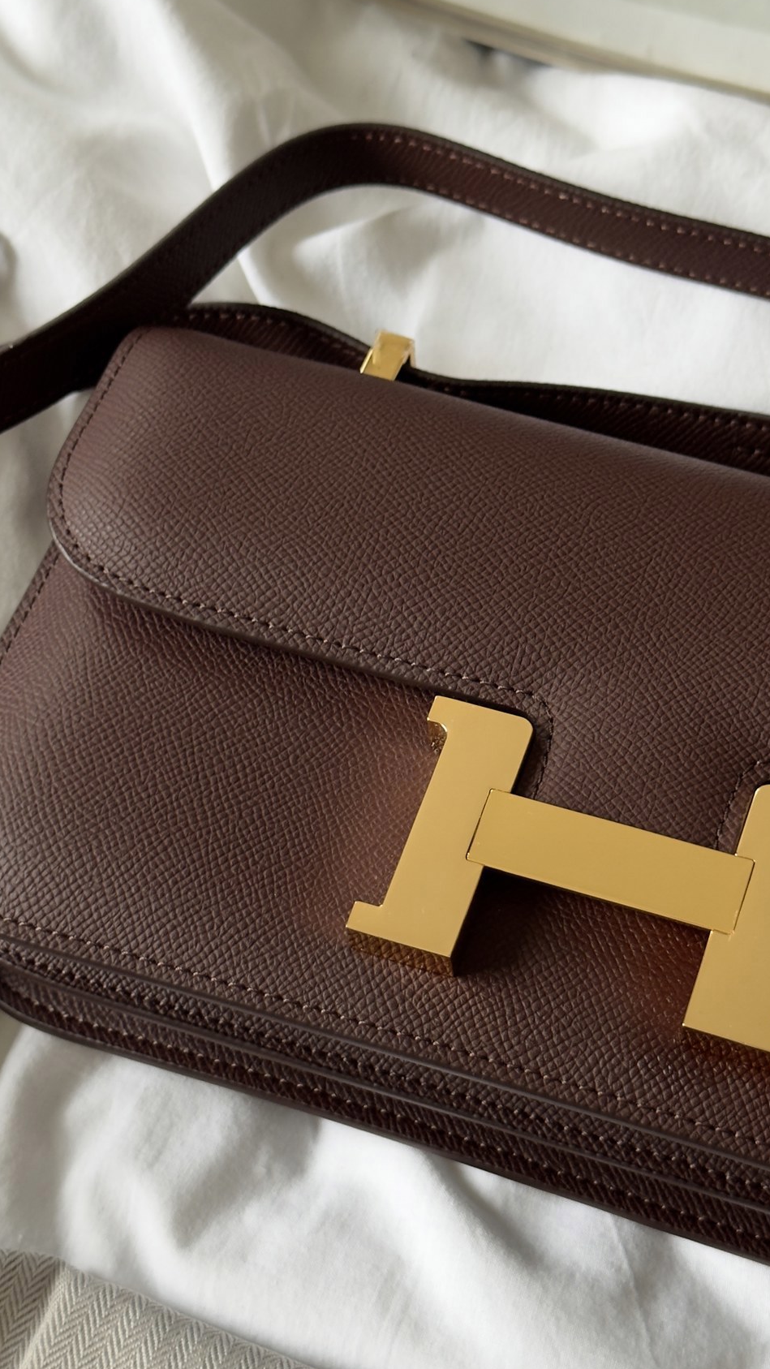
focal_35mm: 62
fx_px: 2250
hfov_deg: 19.4
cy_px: 709
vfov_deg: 33.8
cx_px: 490
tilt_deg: -69.2
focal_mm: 6.76
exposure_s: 1/60
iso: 250
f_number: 1.78
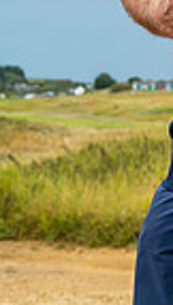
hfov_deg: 6.2
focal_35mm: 178
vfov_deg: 11.8
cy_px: -81
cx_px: 564
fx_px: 1444
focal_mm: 42
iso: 100
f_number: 6.3
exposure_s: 1/160
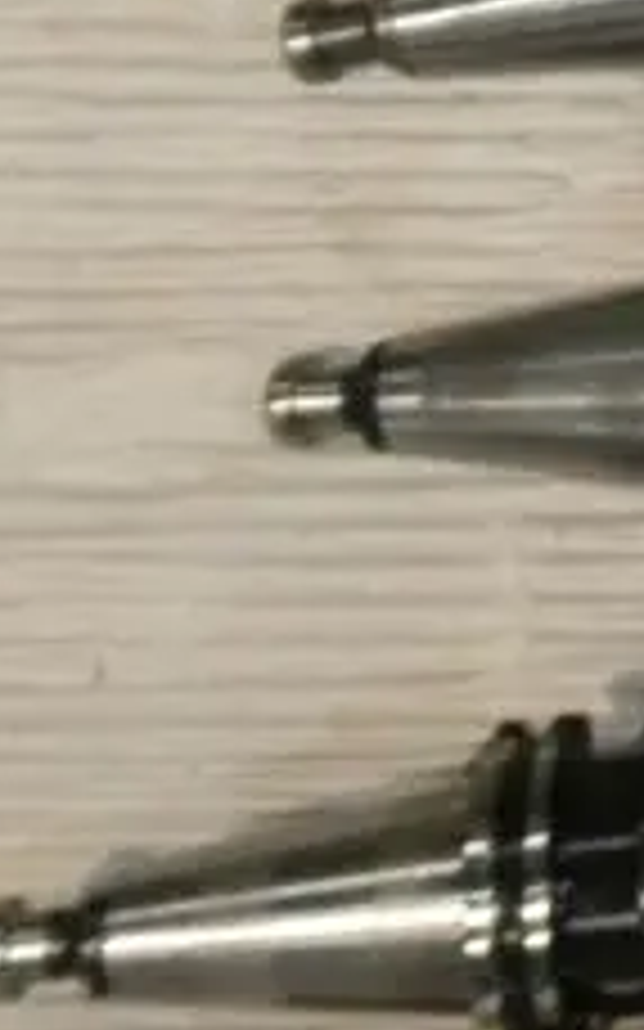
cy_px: -481
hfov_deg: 9.0
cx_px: 1513
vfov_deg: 14.7
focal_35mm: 133
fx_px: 3737
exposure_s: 1/60
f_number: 3.5
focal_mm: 5
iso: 500
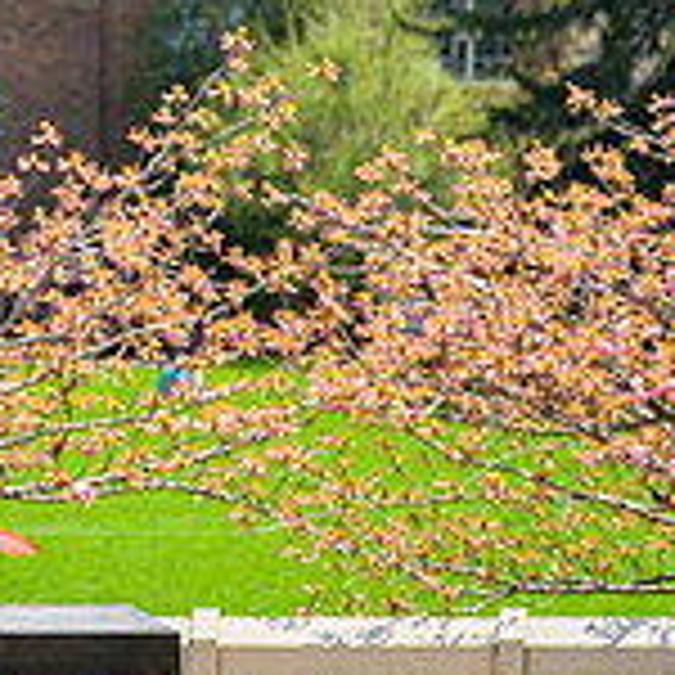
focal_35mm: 319
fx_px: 7038
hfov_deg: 5.5
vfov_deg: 5.5
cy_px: -151
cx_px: -96
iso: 400
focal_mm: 95
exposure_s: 1/2000
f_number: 5
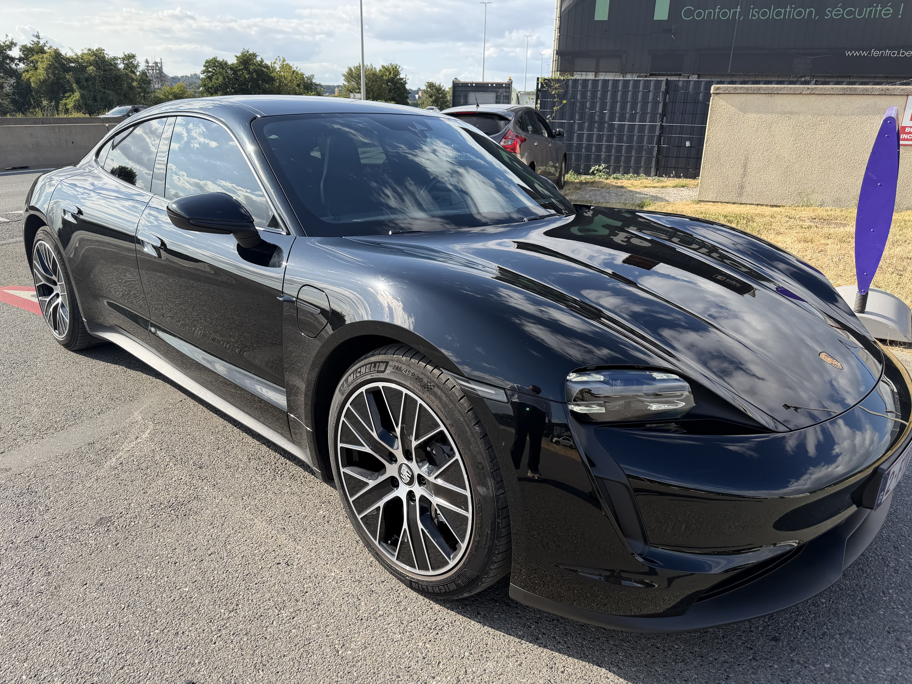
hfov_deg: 71.6
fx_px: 632
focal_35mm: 24
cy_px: 342
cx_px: 456
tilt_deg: -19.9
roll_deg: -1.3
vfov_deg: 56.8
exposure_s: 1/1689
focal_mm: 6.76
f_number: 1.78
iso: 80
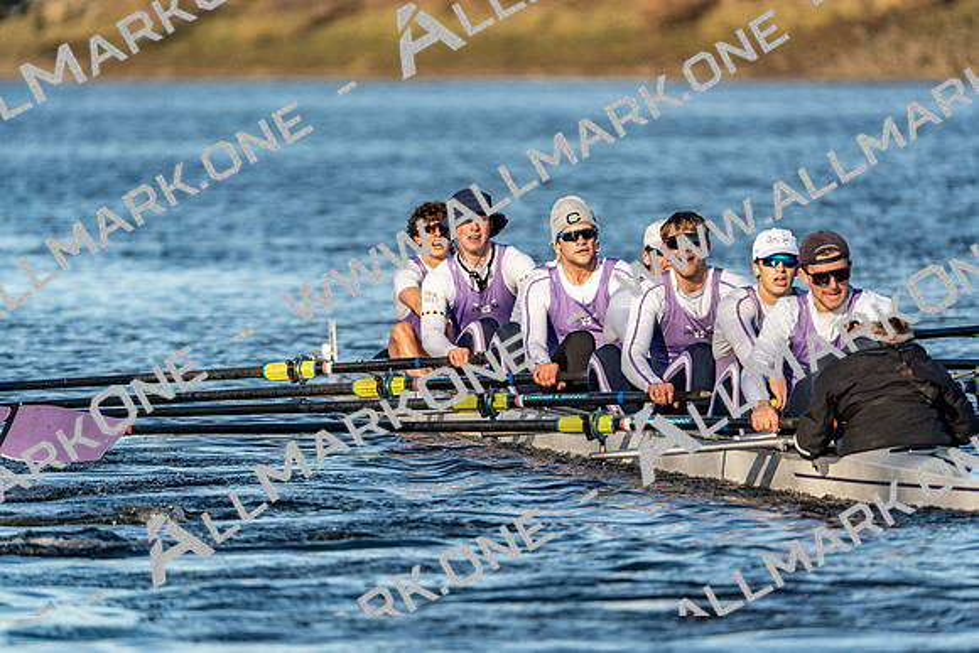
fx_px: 16320
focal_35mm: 600
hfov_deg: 3.4
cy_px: 326
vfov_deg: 2.3
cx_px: 490
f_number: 6.3
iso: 500
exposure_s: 1/2000
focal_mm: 600
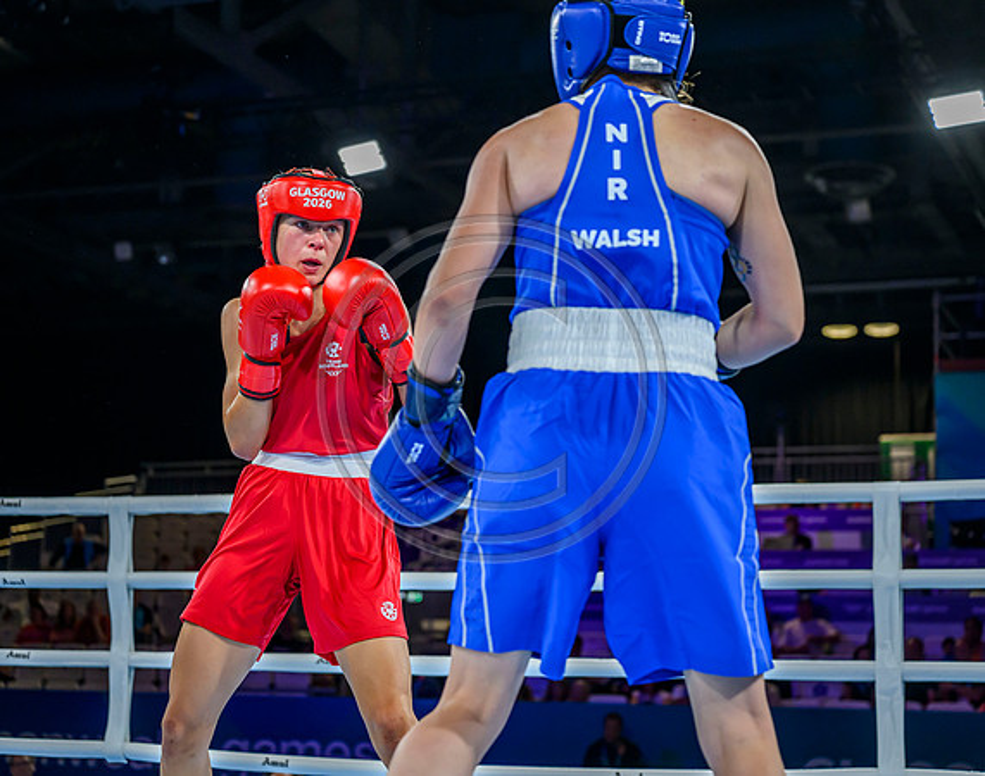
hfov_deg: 28.3
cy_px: 389
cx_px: 507
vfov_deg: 22.5
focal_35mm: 67
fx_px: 1954
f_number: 3.2
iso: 2500
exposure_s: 1/1600
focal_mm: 59
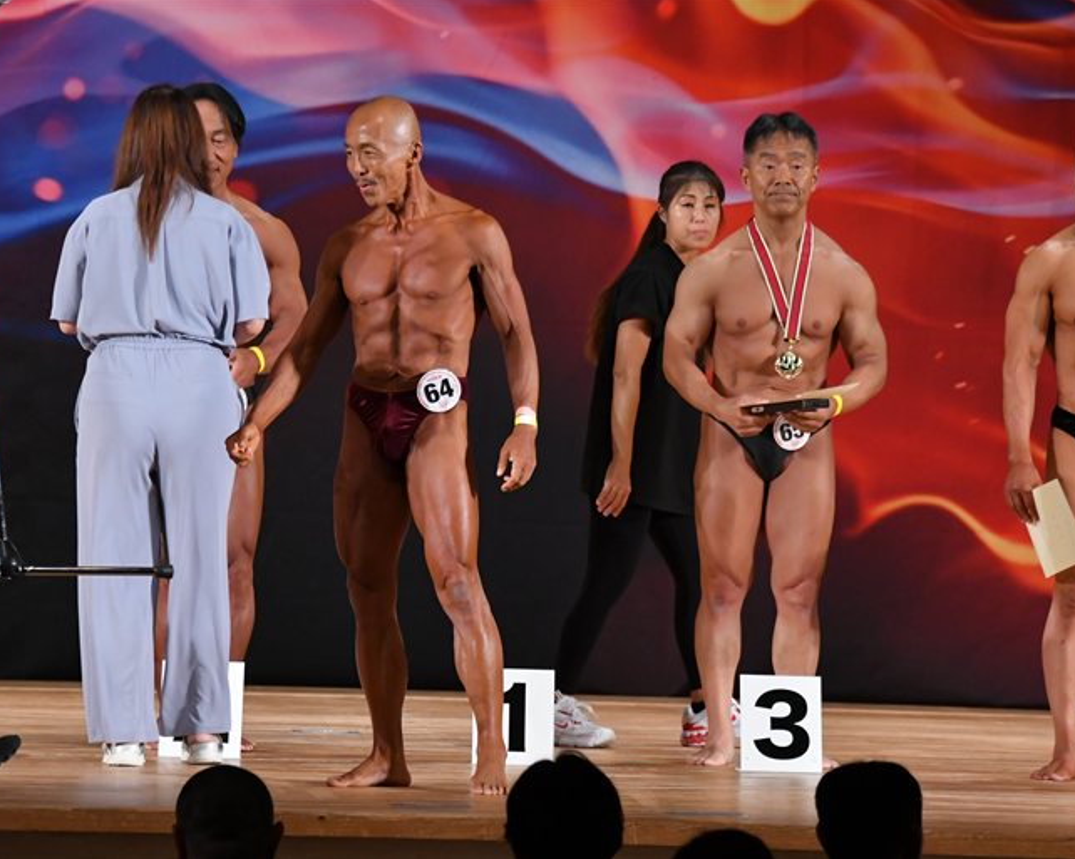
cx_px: 446
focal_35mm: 255
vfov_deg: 6.1
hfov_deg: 7.6
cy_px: 429
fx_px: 8109
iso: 3200
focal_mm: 150
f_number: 5.6
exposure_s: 1/400
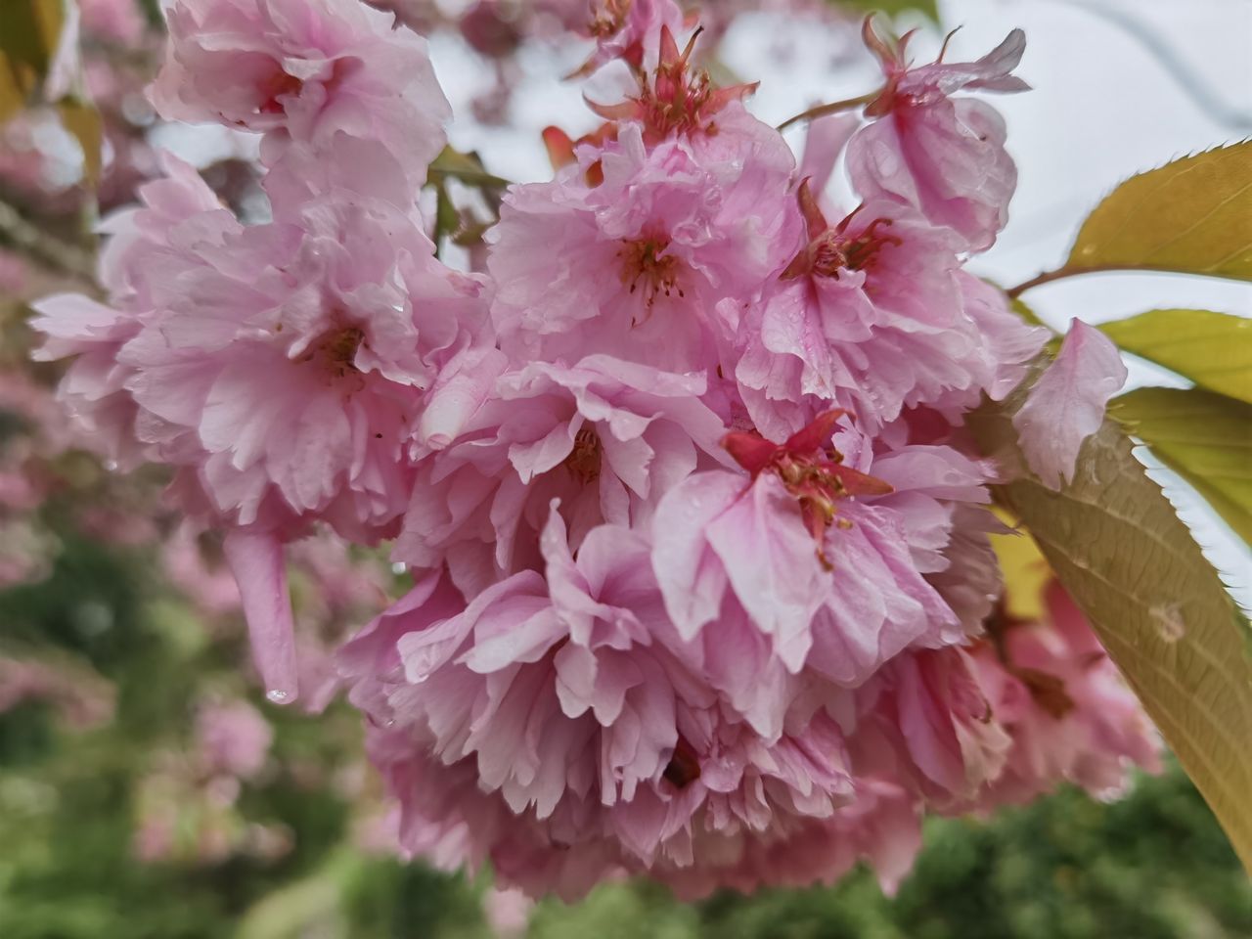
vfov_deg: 51.4
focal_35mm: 27
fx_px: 977
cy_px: 470
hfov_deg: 65.3
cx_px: 626
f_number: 1.9
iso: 50
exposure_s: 1/1063
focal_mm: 6.71
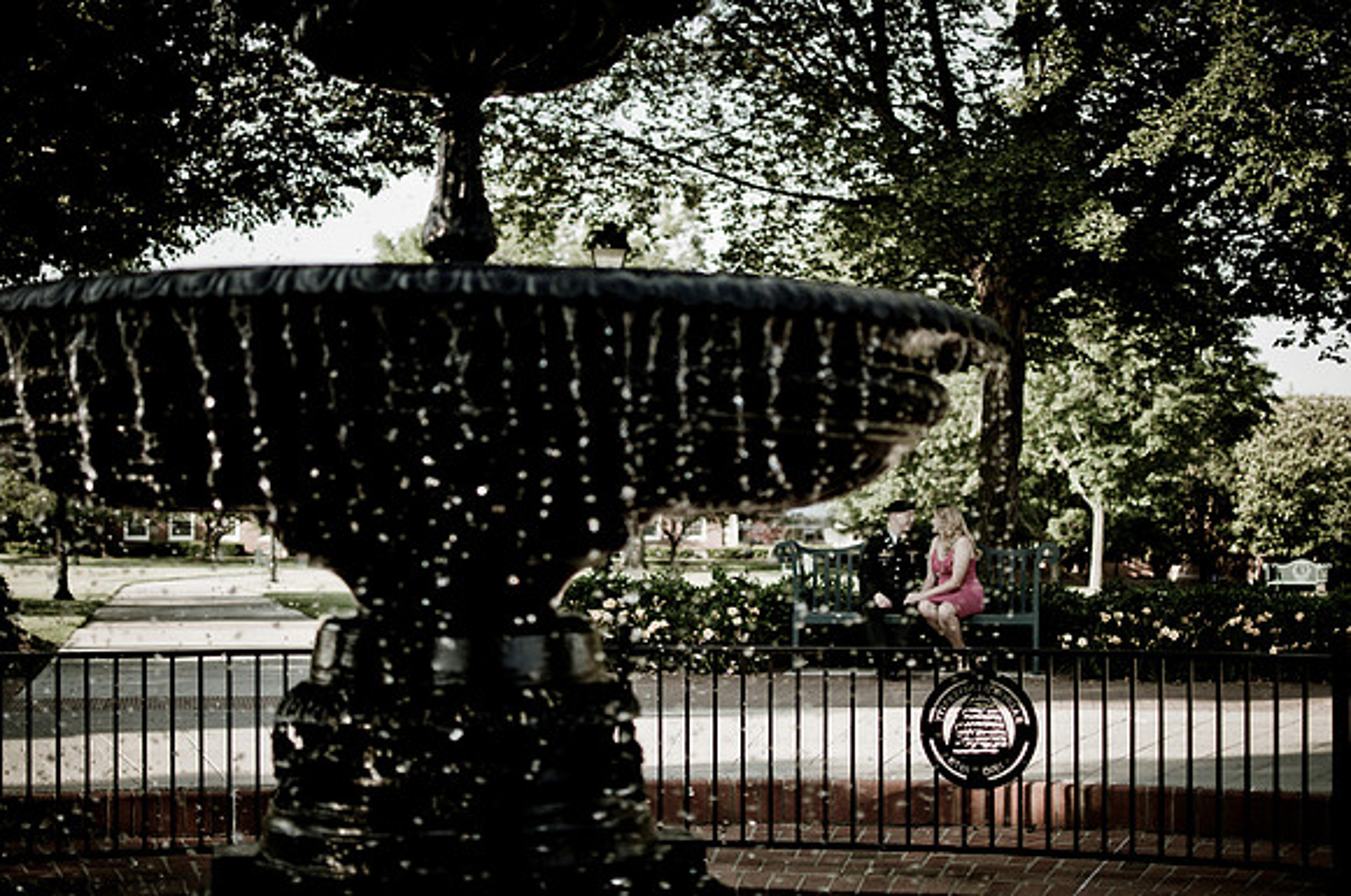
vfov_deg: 25.7
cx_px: 676
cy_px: 448
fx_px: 1967
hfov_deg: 37.9
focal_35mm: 52
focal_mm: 35
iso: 200
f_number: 1.8
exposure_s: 1/2500
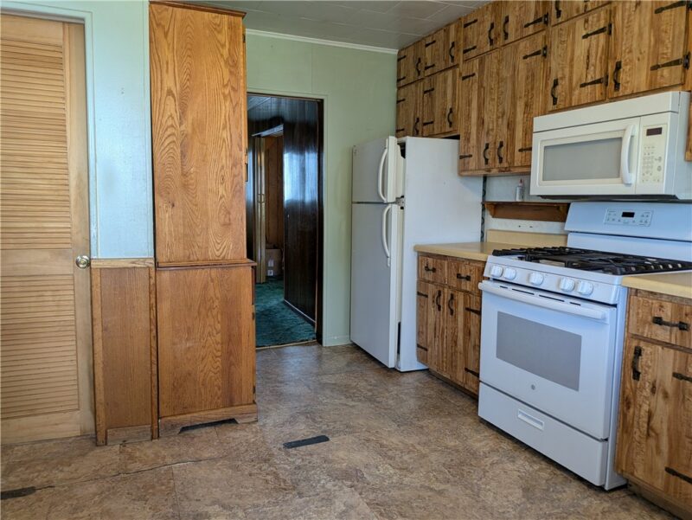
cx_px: 346
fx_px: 500
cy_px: 260
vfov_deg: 54.9
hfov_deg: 69.4
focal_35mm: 25
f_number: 1.89
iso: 49
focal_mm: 5.43
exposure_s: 1/24
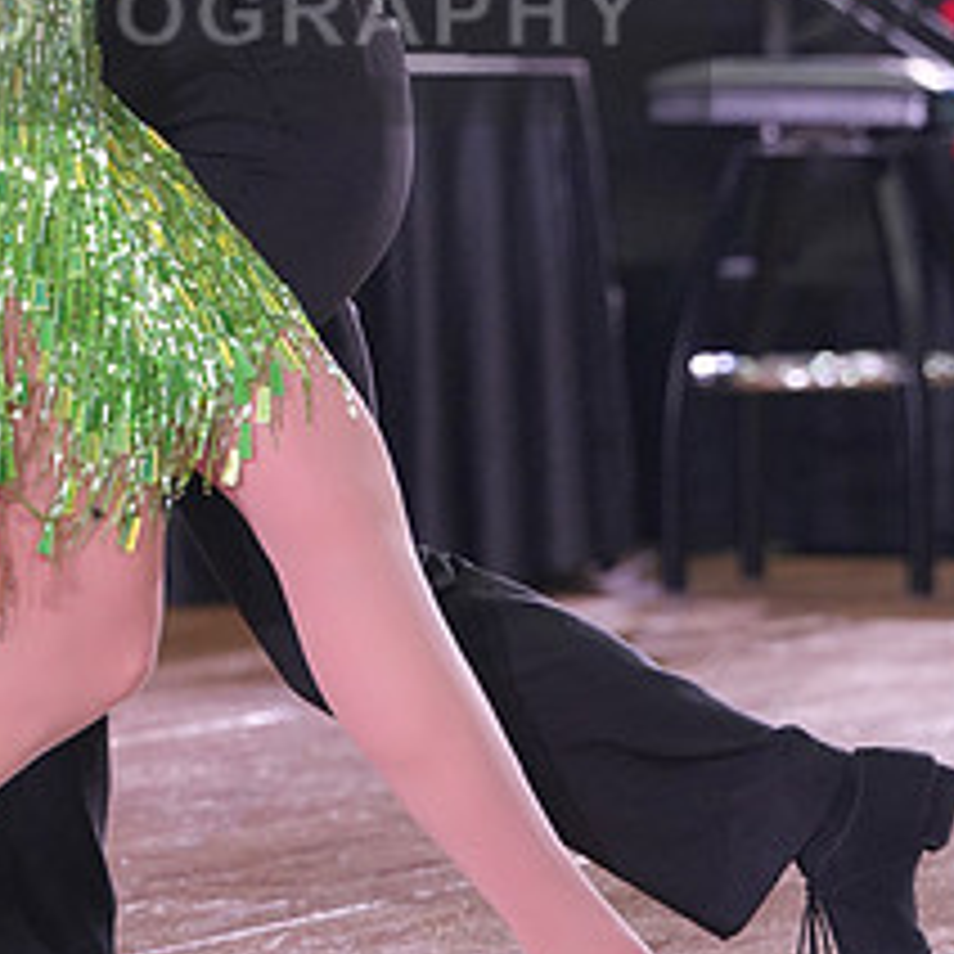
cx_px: 92
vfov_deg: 5.5
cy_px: -22
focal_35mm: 318
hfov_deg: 5.5
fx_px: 9915
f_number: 4
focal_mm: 137
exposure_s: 1/500
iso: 2000
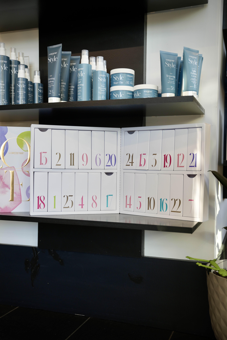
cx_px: 114
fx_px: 379
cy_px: 170
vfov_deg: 48.4
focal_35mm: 40
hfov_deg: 33.3
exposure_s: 1/80
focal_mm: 40.1
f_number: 2.8
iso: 100
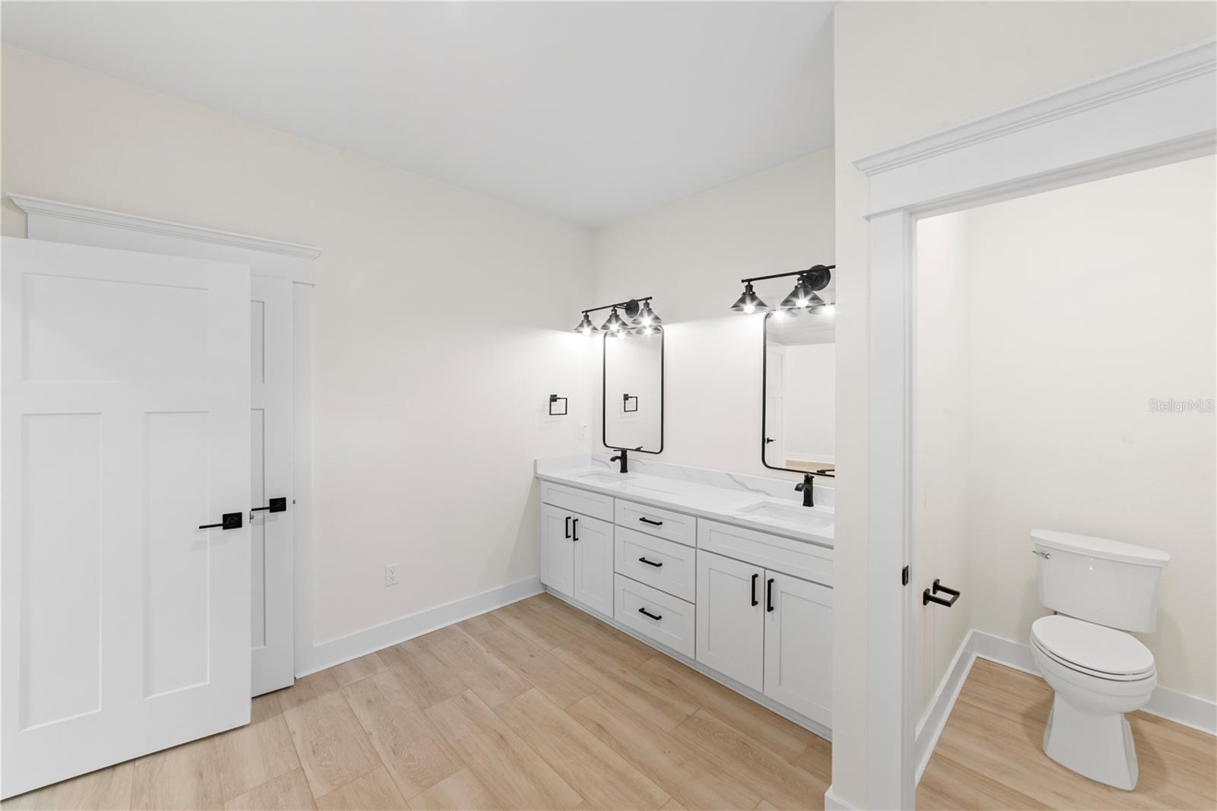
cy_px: 406
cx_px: 608
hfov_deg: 104.2
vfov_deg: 81.2
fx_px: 473
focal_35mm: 14
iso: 160
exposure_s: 1/2
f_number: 11
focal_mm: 14
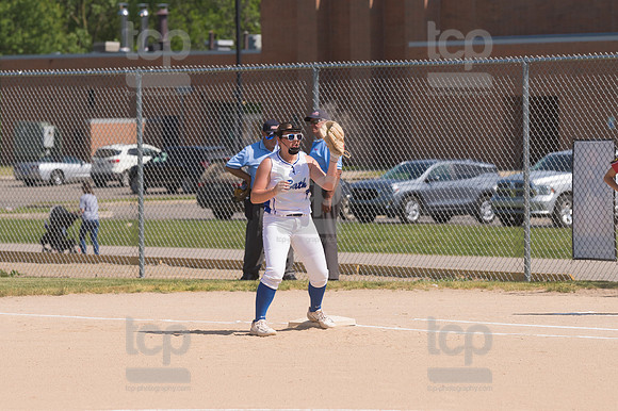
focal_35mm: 247
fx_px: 4238
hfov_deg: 8.3
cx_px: 309
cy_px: 206
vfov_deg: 5.6
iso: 250
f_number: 5.6
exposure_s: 1/1600
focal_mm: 165
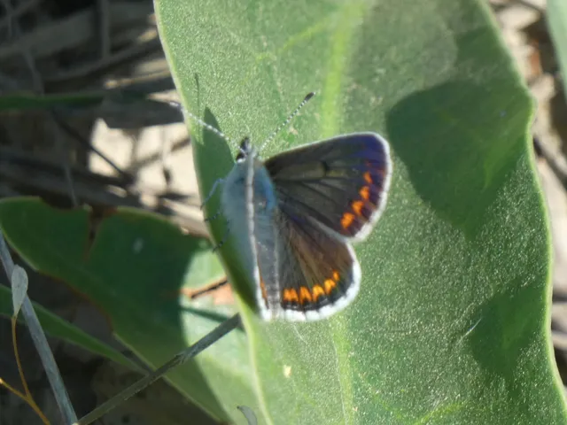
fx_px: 7682
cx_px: 284
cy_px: 212
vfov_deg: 3.2
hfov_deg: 4.2
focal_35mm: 469
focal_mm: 84
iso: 80
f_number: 5.6
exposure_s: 1/160
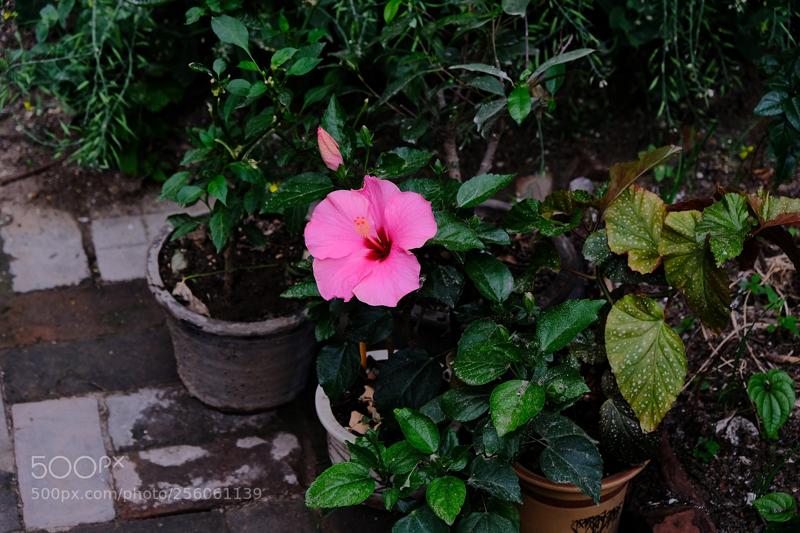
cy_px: 266
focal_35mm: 69
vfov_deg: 19.7
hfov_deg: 29.2
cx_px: 400
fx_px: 1533
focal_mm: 46.3
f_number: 4.5
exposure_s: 1/105
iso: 200
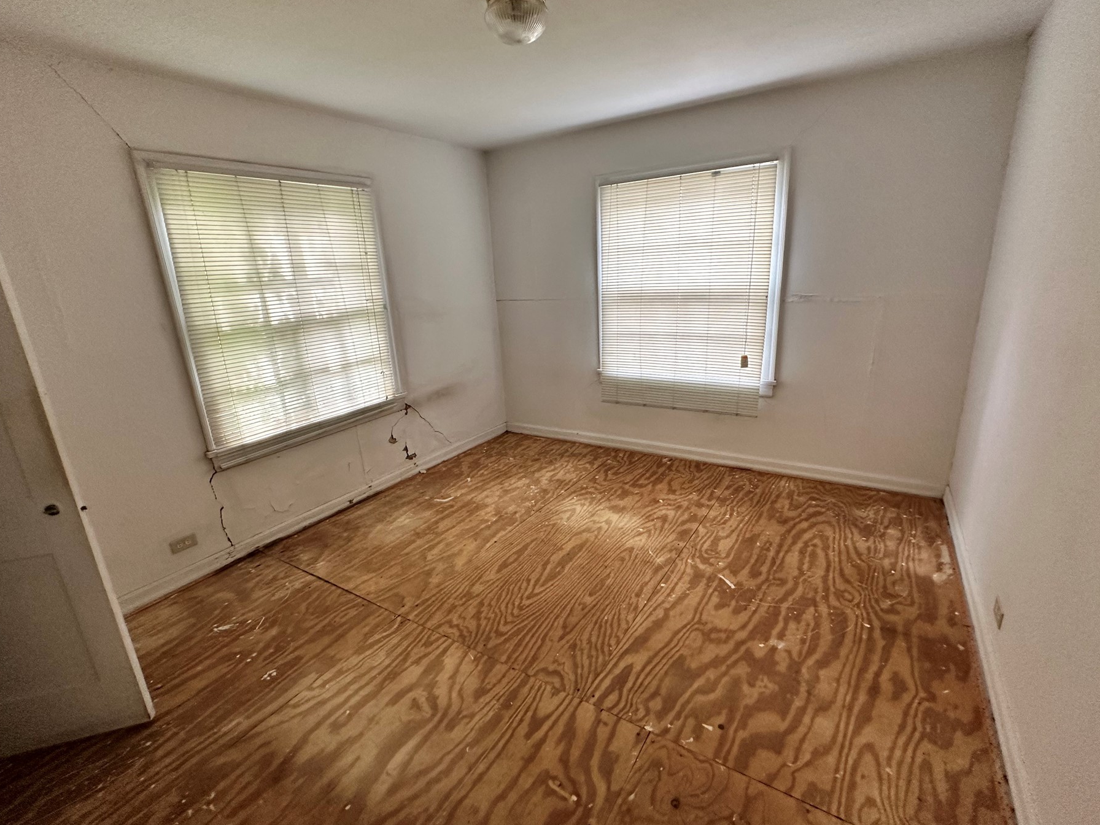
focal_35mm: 16
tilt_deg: -16.9
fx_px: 508
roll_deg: +1.9
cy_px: 419
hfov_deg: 94.5
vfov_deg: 78.1
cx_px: 551
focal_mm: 2.22
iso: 250
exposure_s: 1/120
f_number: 2.2
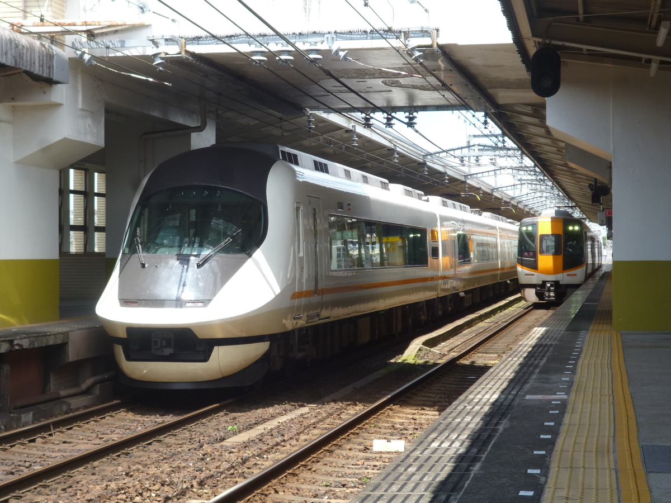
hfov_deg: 27.8
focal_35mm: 70
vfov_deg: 21.0
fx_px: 1357
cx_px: 336
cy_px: 252
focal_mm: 12.5
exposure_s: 1/125
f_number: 5
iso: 100
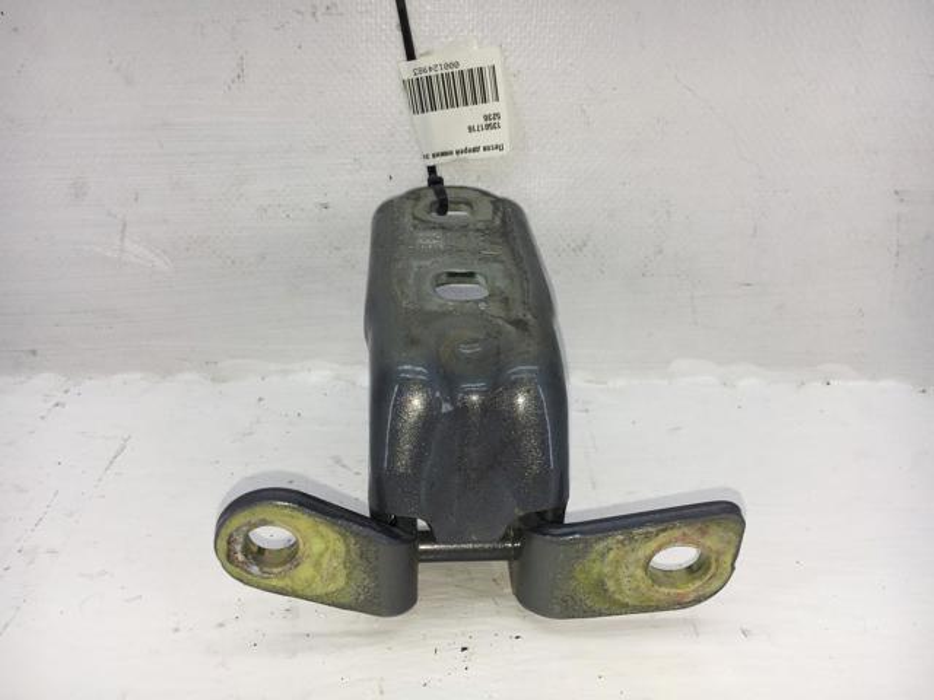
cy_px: 350
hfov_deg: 61.7
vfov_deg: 48.2
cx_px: 467
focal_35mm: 29
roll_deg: -0.9
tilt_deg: -24.5
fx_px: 782
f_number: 2.2
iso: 25
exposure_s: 1/534
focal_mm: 4.15
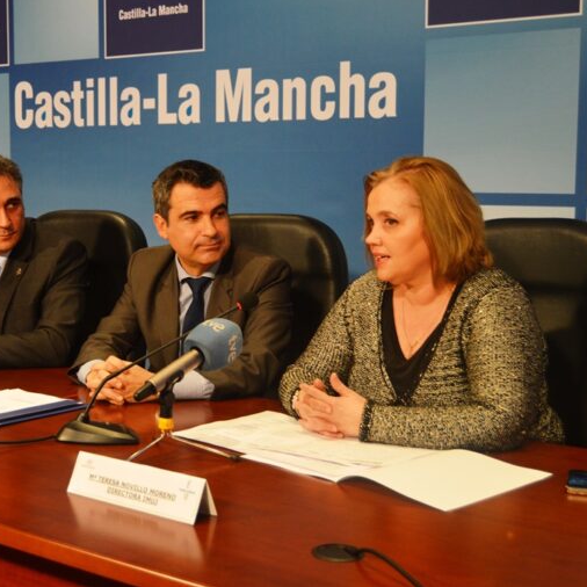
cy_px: 292
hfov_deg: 29.1
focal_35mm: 58
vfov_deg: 29.6
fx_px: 1113
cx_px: 151
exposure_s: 1/60
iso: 560
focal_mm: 30
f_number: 4.2
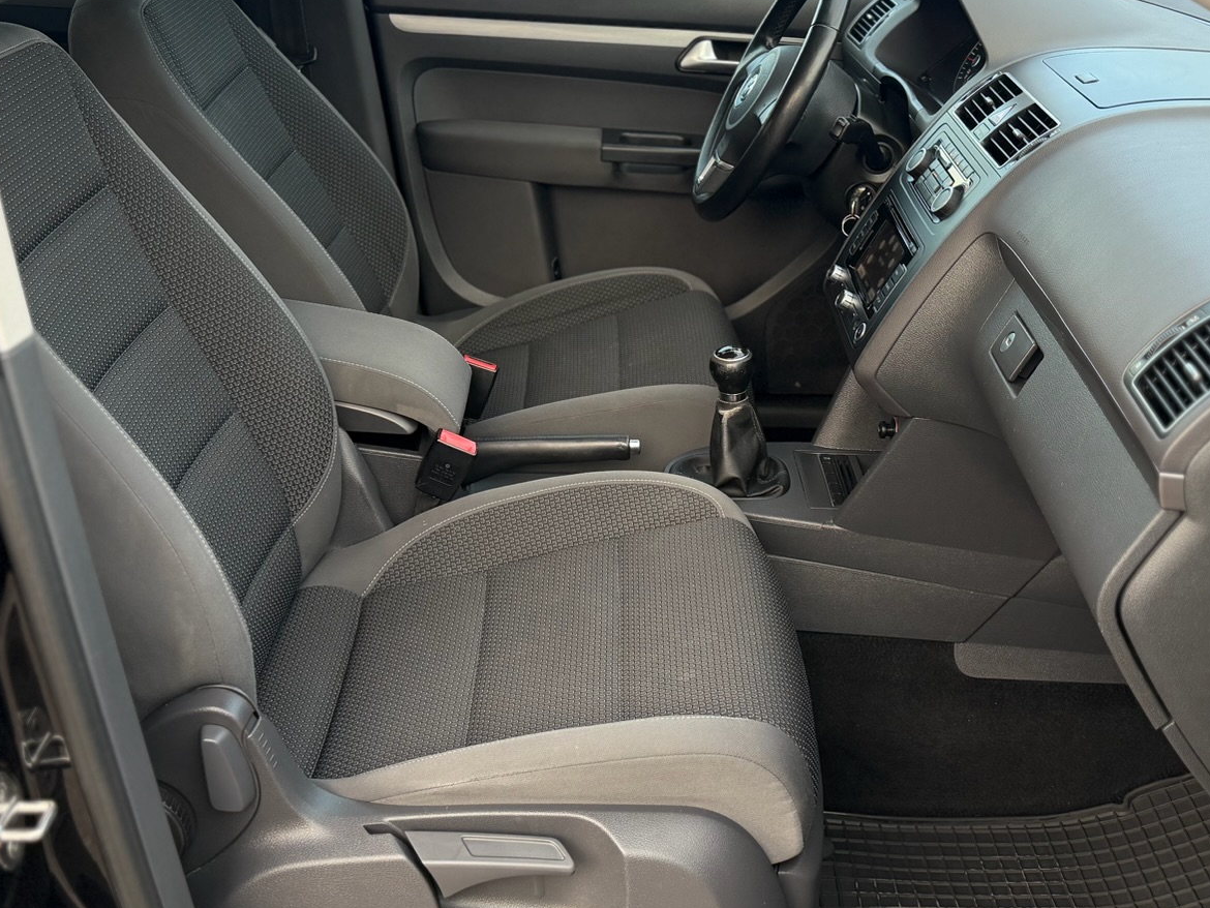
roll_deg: +1.4
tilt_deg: -24.8
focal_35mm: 42
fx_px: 1468
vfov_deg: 34.3
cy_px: 391
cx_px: 571
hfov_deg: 44.8
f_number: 1.78
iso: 160
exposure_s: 1/176
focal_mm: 6.76
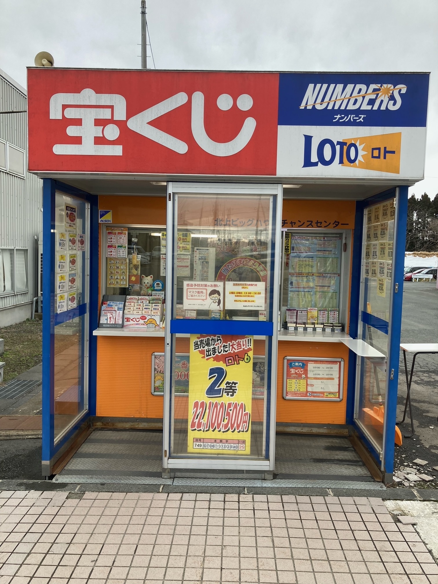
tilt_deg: -2.7
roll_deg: -2.4
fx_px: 472
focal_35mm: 28
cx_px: 219
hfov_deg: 49.7
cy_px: 292
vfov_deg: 63.4
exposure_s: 1/271
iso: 20
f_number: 1.8
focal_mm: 3.99
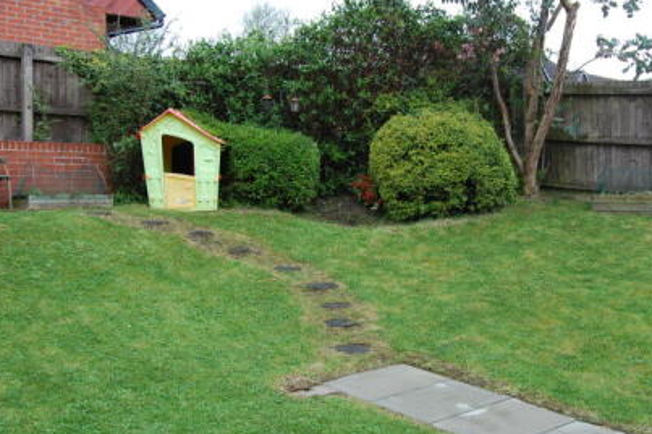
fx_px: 796
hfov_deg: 44.1
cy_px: 220
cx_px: 416
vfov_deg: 30.5
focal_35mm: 44
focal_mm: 18
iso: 280
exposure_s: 1/125
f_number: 5.6
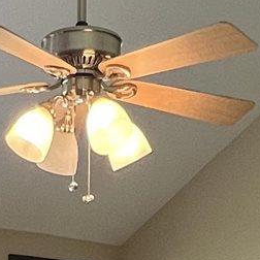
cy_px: 535
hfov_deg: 16.3
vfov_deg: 13.8
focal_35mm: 105
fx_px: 892
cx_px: 2
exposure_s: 1/120
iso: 250
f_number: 1.8
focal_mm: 1.57
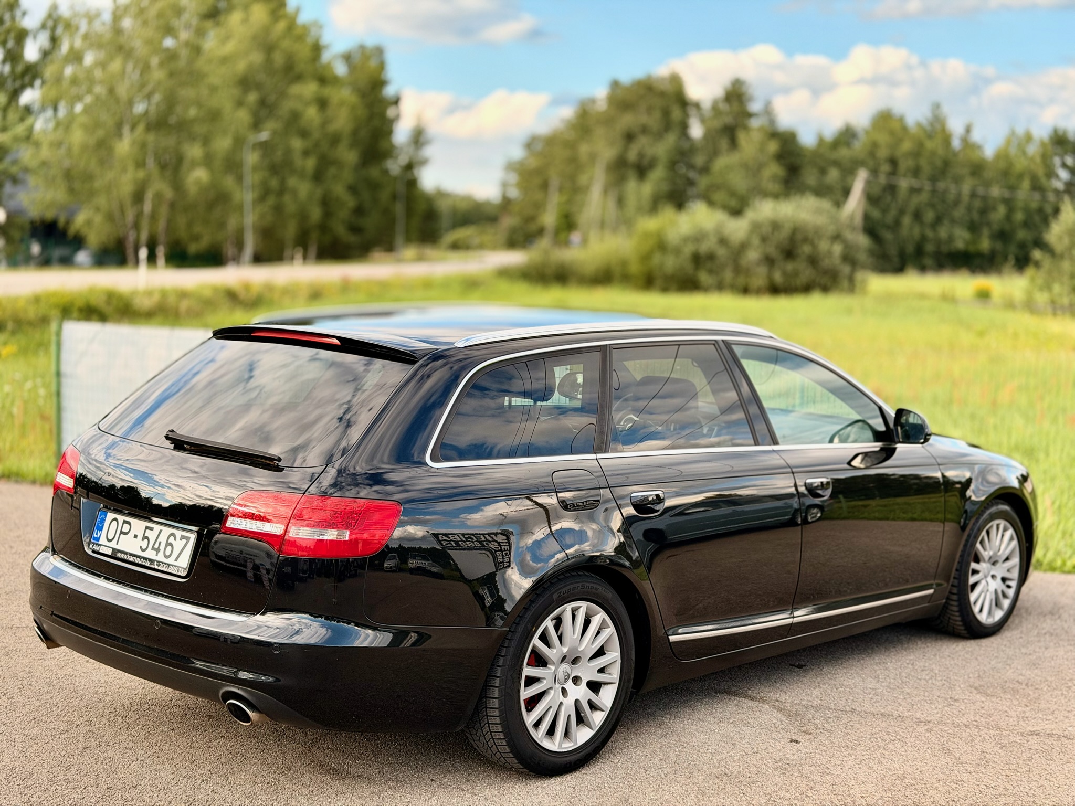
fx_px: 1491
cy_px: 403
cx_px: 538
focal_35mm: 48
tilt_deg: -6.7
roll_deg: -1.7
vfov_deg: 30.3
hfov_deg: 39.7
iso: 80
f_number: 1.78
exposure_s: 1/1116
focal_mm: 6.76
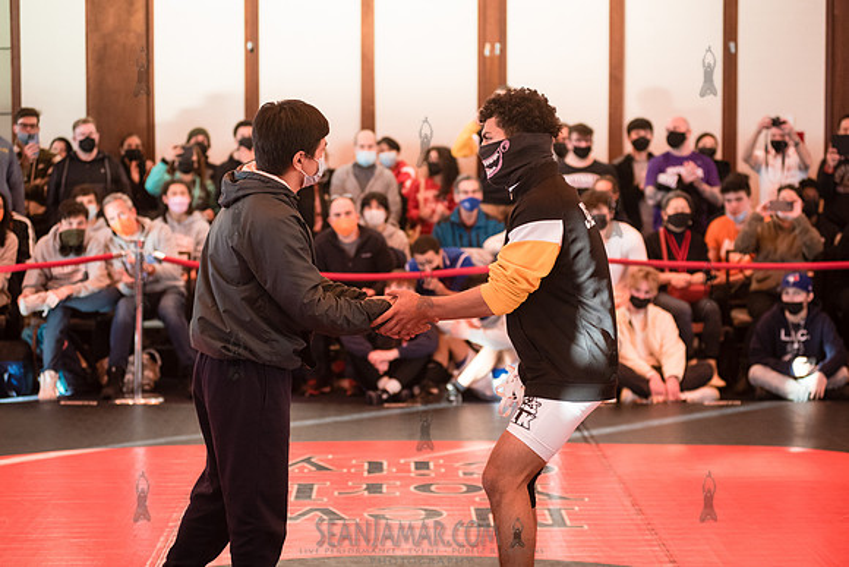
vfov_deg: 16.7
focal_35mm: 82
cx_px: 424
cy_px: 284
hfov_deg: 24.8
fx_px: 1931
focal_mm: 80
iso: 3200
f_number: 3.5
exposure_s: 1/400
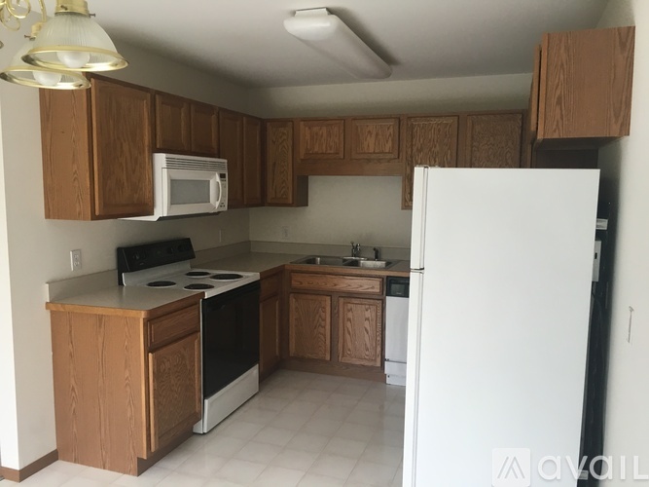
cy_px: 244
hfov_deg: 61.7
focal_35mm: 29
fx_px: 544
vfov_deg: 48.2
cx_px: 324
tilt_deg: -5.3
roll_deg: -0.5
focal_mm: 4.15
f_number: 2.2
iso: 32
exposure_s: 1/30
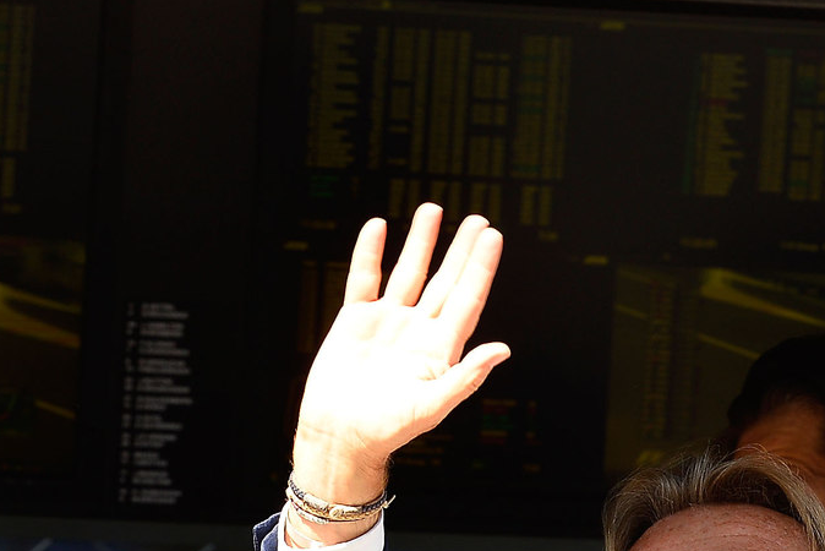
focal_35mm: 484
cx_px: 738
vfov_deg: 2.8
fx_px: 11096
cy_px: 762
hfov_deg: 4.3
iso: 400
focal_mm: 170
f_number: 5
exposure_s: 1/640
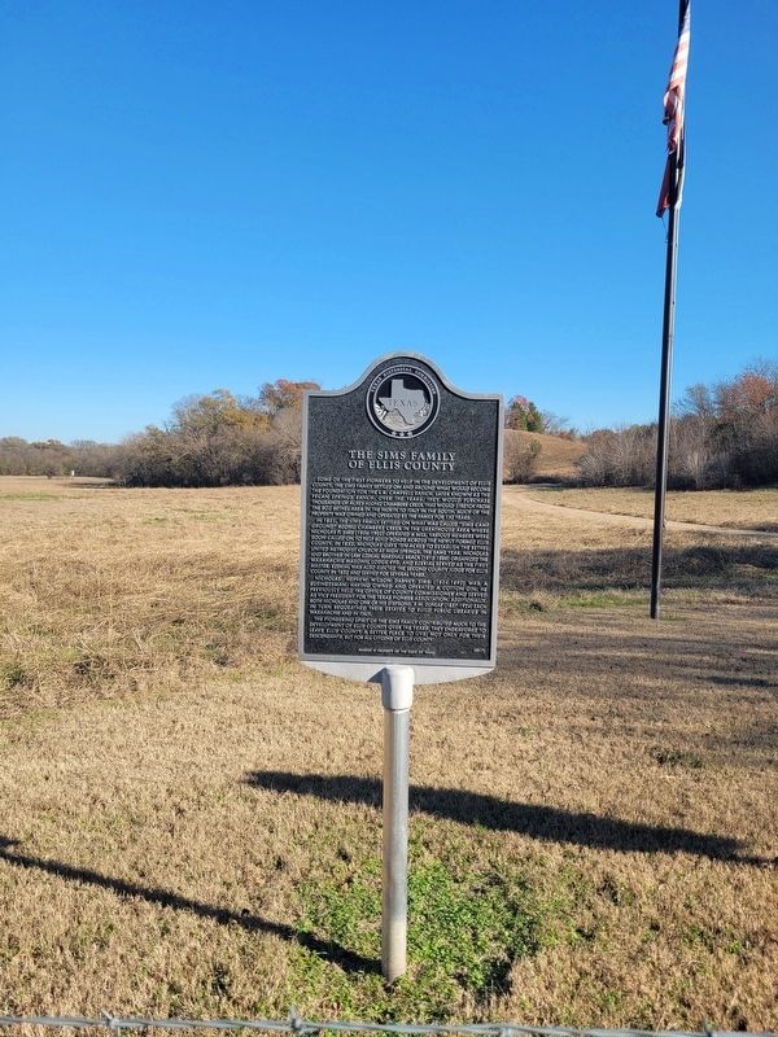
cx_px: 389
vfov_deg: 67.3
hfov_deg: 53.1
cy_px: 518
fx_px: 779
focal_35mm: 26
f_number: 1.8
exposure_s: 1/1453
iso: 40
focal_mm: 5.4
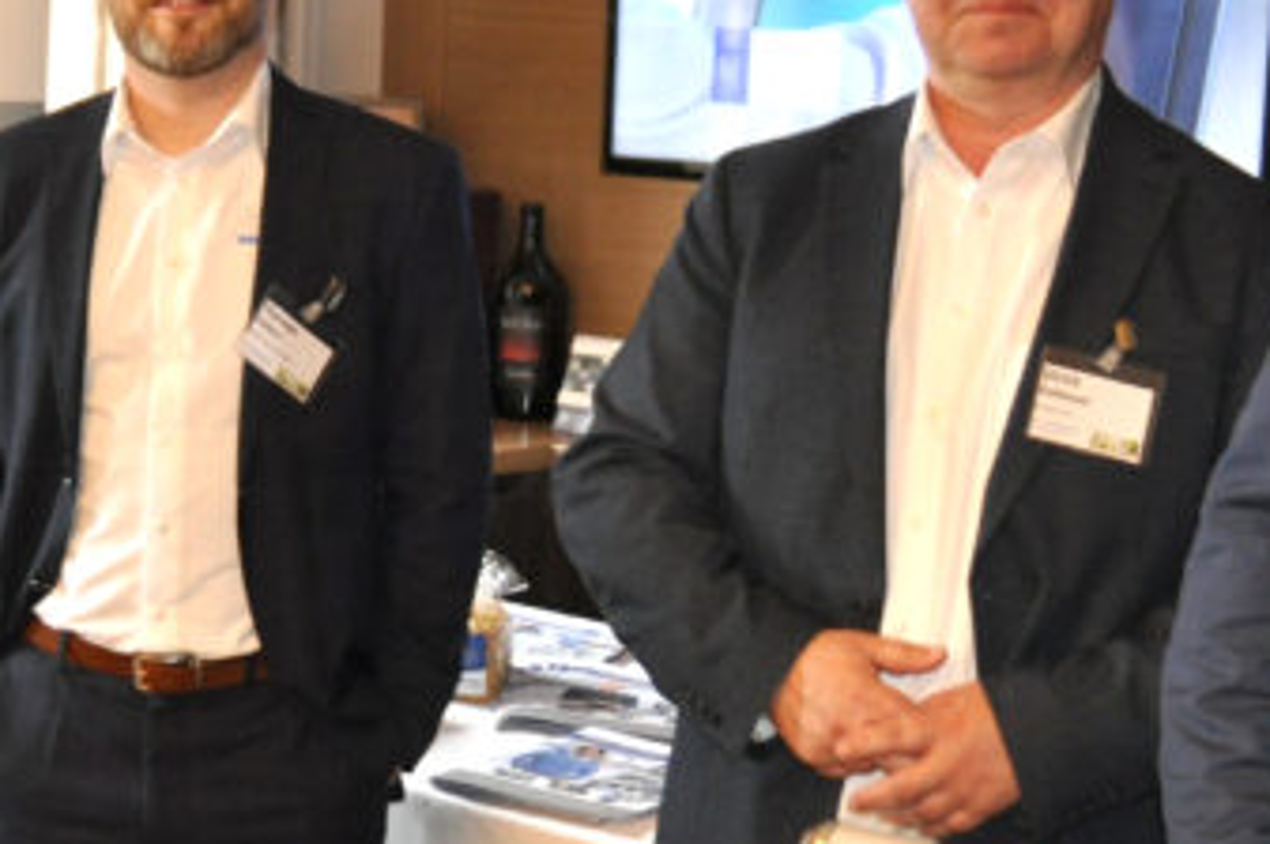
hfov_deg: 25.8
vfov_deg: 17.6
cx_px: 298
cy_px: 463
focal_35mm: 78
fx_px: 2732
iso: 800
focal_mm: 17
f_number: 2.8
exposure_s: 1/60
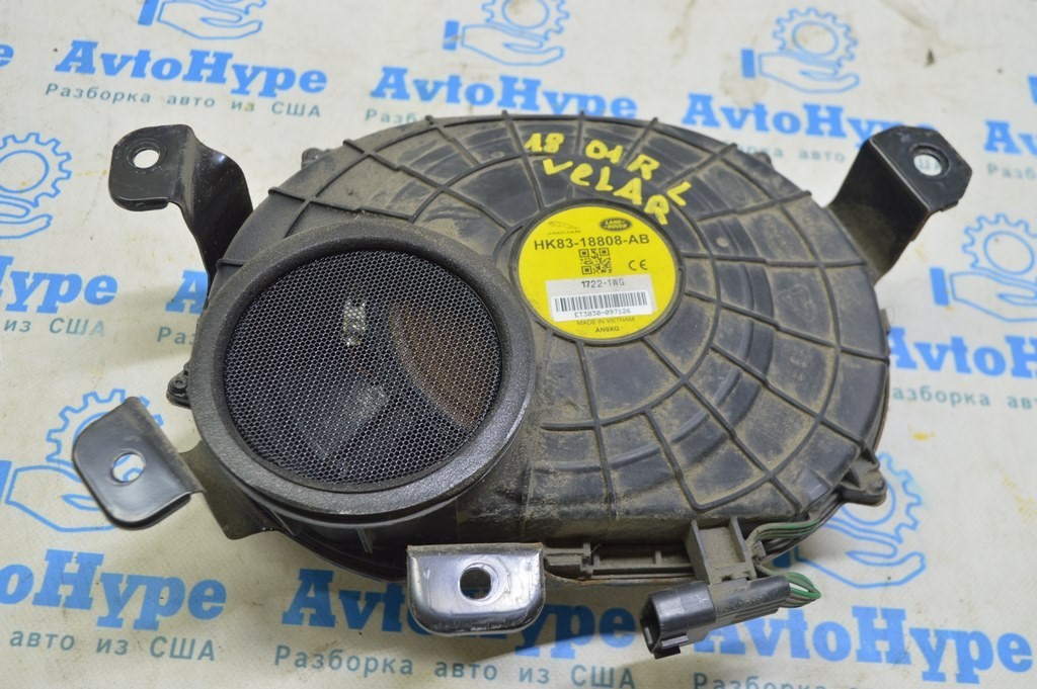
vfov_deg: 35.4
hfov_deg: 51.3
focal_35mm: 38
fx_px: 1079
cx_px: 518
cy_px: 344
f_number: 5.6
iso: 400
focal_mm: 25
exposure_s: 1/20
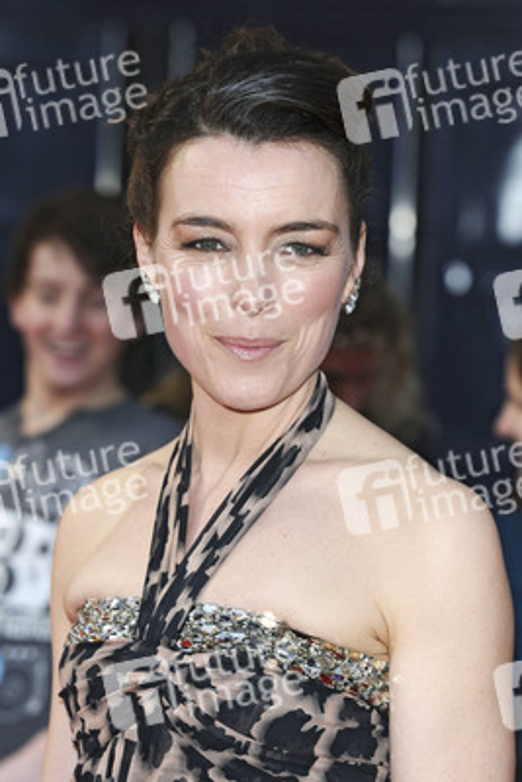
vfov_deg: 13.7
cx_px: 261
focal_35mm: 150
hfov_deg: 9.2
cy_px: 391
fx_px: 3259
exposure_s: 1/200
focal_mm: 100
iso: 320
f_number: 4.5
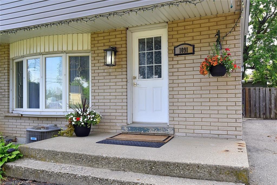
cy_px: 92
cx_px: 138
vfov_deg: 47.9
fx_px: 208
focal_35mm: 27
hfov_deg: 67.4
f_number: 8
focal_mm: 27
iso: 500
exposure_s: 1/250
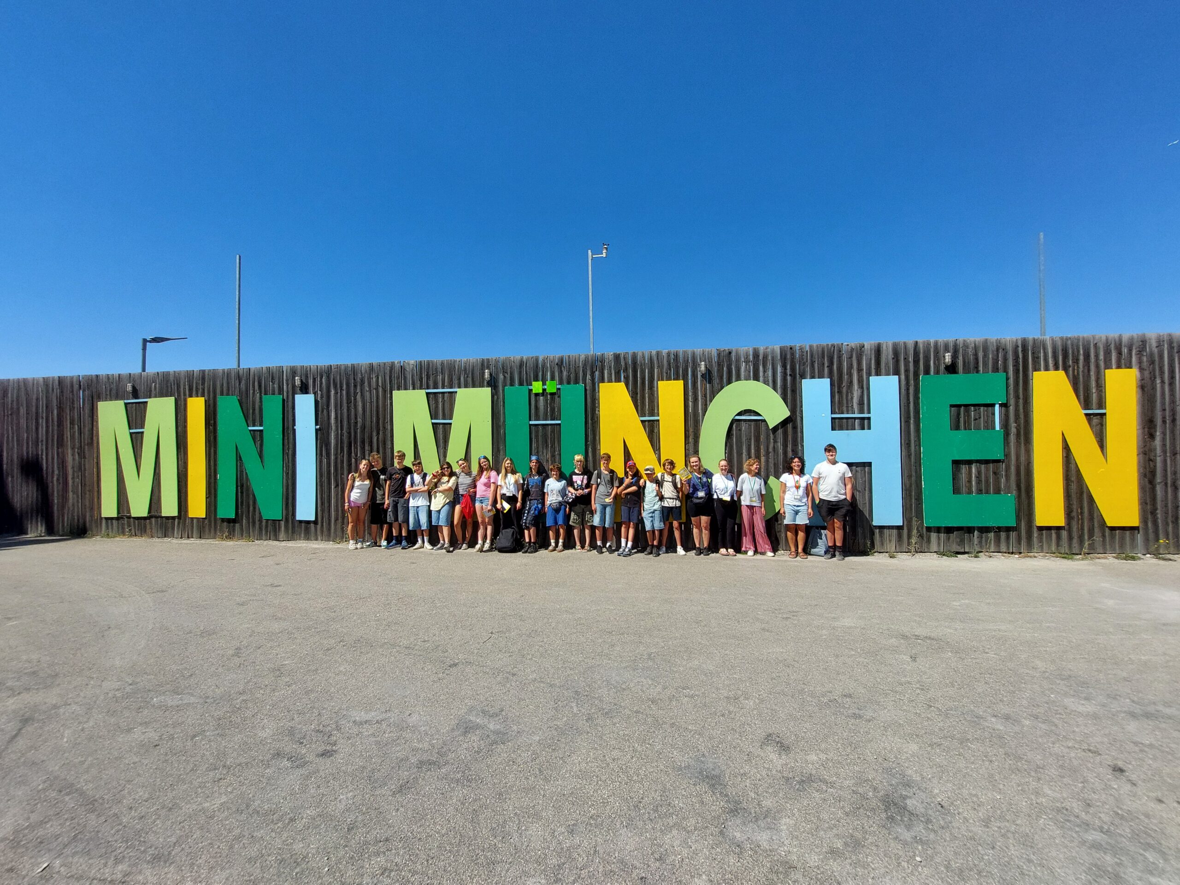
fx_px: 443
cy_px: 442
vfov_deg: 89.9
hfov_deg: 106.2
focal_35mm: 13
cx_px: 590
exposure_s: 1/2340
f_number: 2.2
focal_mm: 1.74
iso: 50
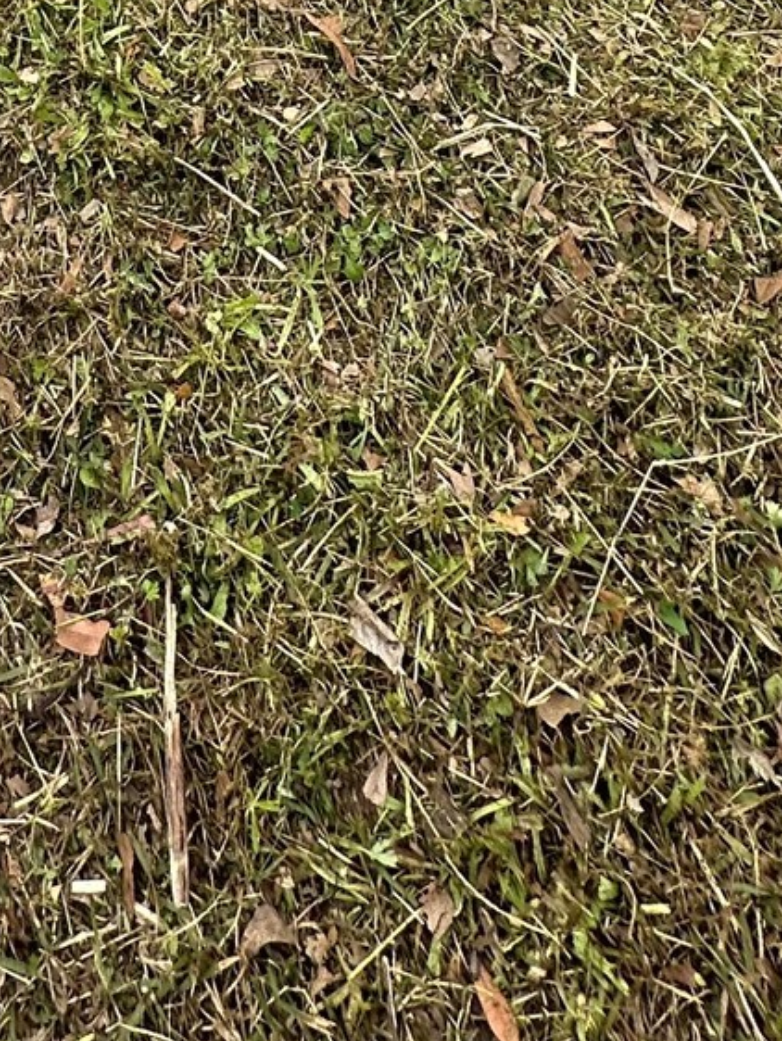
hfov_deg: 26.4
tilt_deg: -41.0
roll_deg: +3.4
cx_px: -74
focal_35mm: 51
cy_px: -678
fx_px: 1535
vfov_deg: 24.4
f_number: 2.2
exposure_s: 1/428
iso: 40
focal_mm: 2.22
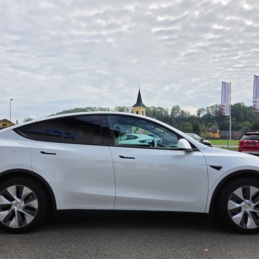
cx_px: 128
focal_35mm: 28
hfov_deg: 57.3
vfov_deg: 57.3
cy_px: 131
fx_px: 237
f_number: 1.8
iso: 80
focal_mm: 5.4
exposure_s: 1/6217
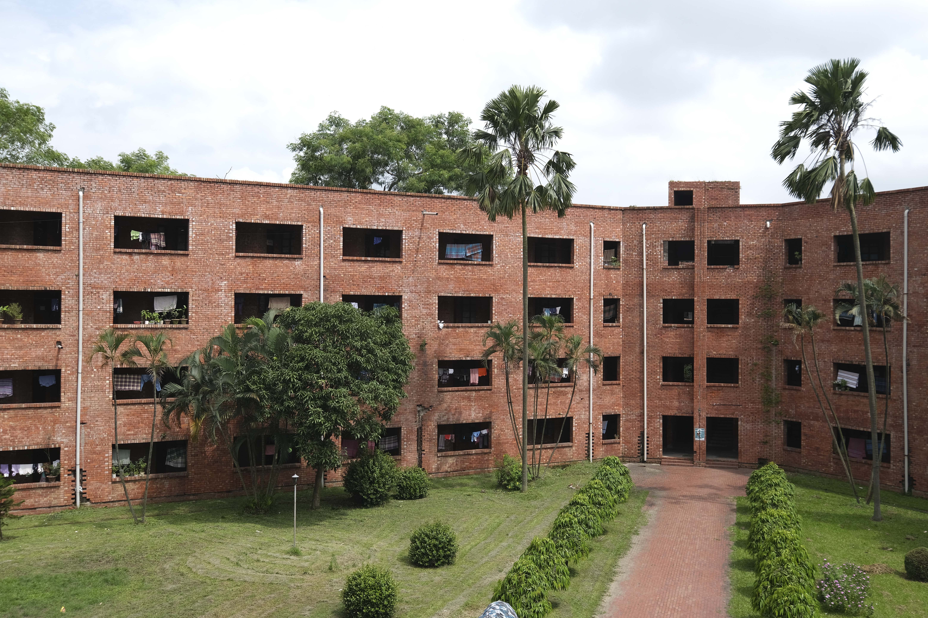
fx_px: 928
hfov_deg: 53.1
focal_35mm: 36
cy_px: 309
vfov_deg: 36.9
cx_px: 464
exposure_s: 1/280
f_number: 5.6
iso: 80
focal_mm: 24
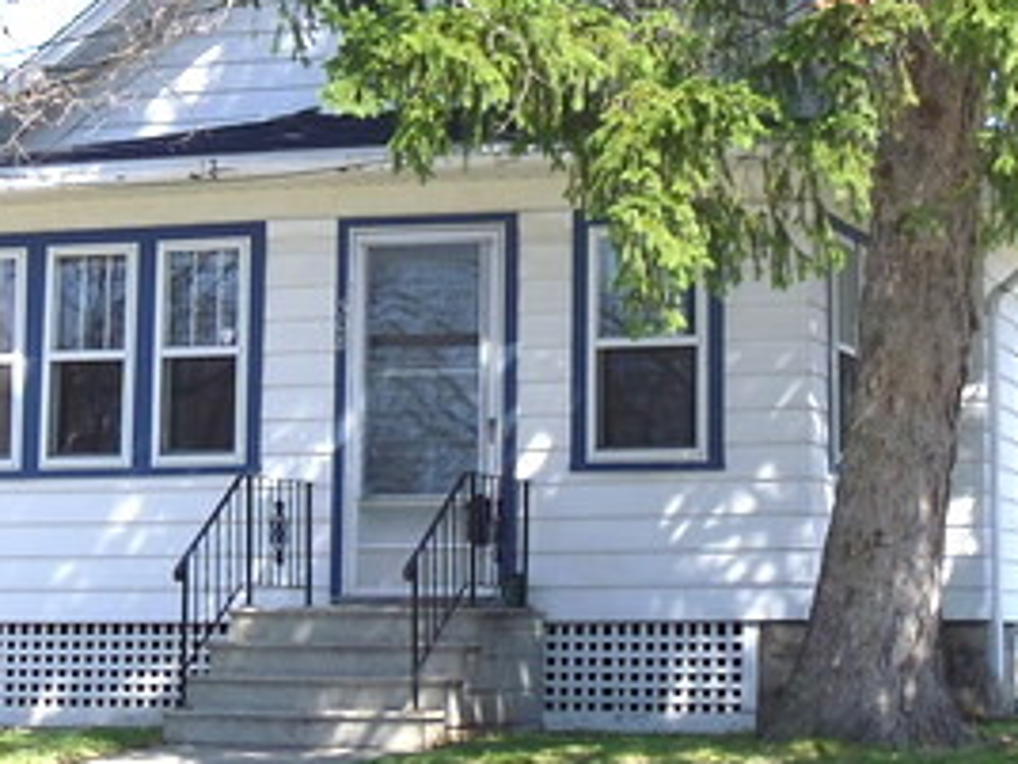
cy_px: 68
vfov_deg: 13.3
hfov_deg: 17.9
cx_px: 650
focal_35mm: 110
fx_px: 3235
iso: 80
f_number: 3.7
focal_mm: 8.31
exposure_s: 1/291
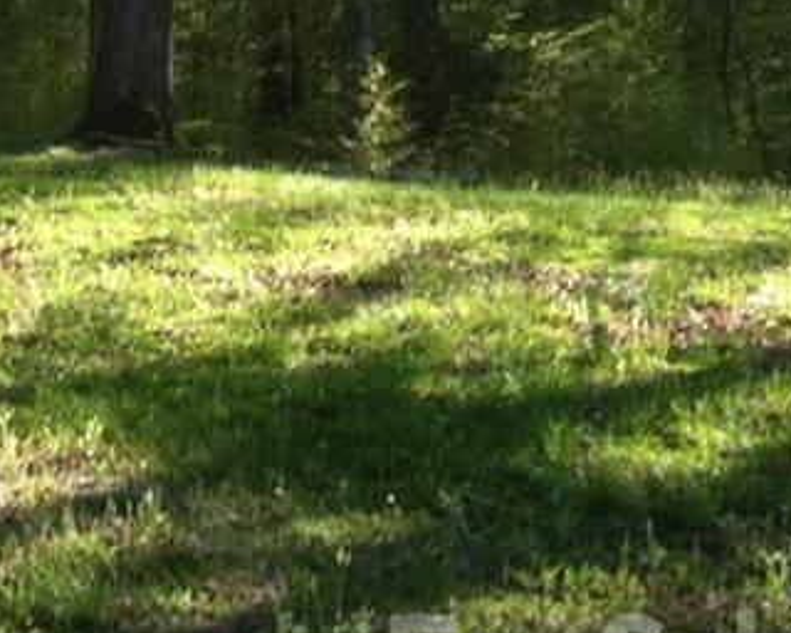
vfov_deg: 14.0
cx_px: -381
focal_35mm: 109
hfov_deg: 16.2
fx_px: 2552
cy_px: 27
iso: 80
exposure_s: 1/166
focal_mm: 3.85
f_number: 2.8
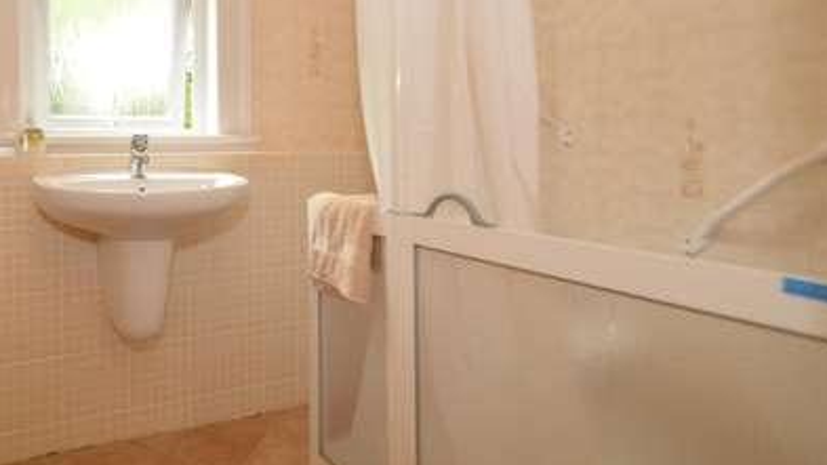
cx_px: 257
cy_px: 136
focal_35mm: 24
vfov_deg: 46.5
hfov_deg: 73.3
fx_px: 526
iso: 280
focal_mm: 10
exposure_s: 1/60
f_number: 4
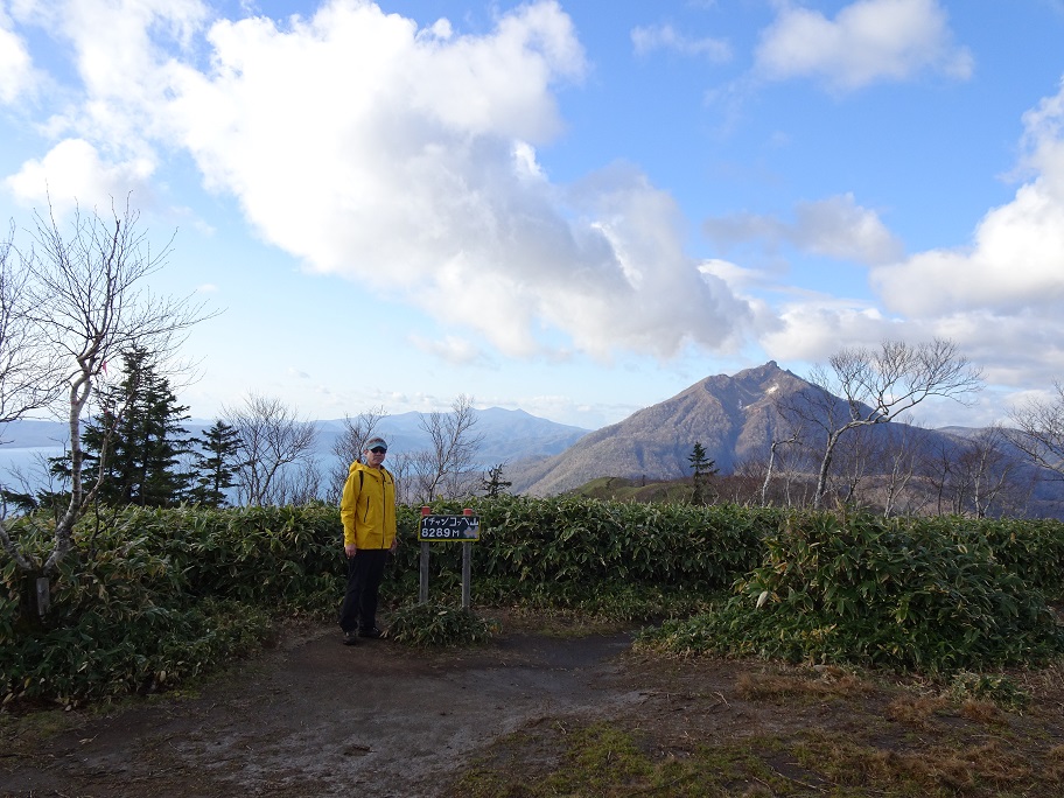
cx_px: 532
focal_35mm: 27
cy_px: 399
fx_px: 830
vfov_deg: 51.4
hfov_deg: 65.3
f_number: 3.5
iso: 80
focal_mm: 4.6
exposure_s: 1/500
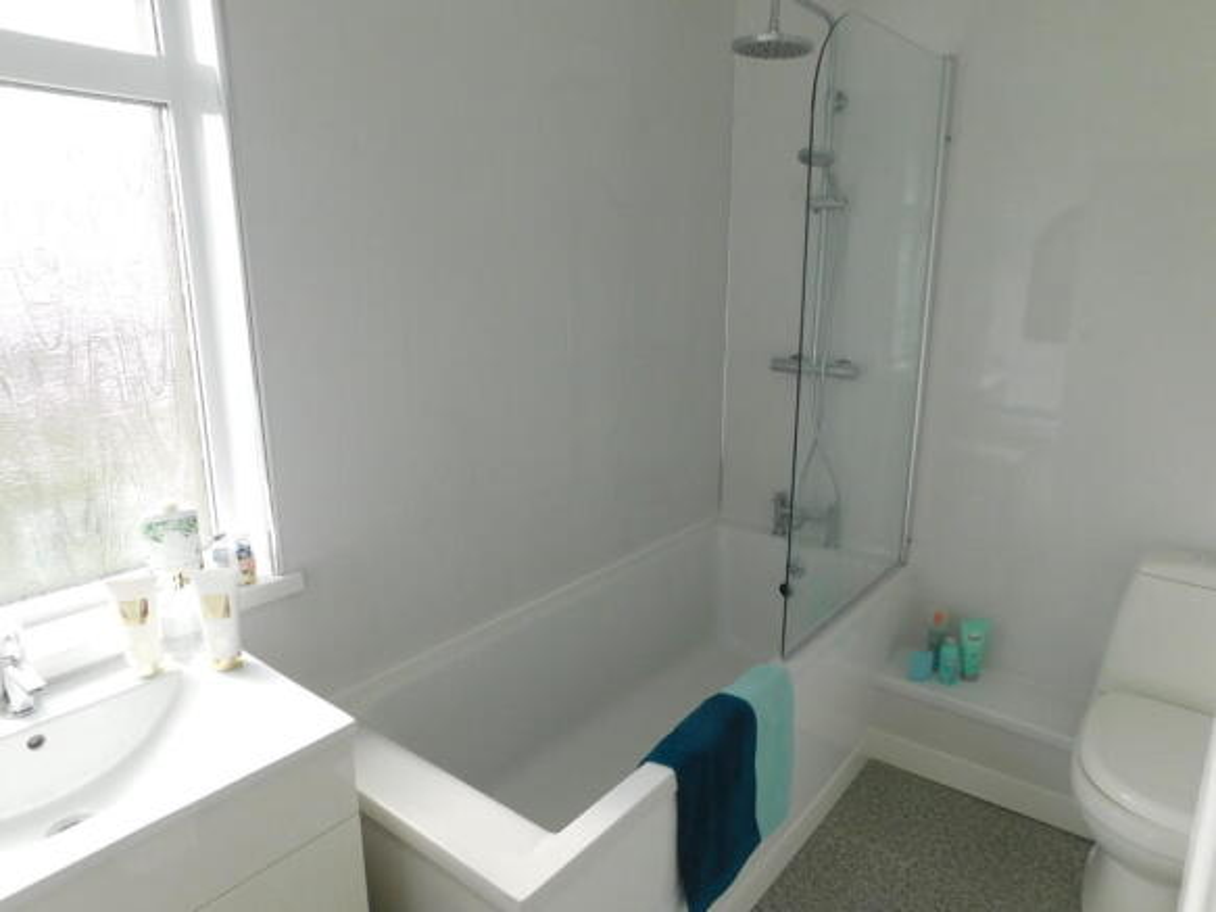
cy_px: 456
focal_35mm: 23
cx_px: 608
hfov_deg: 73.9
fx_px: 808
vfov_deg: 58.9
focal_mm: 4
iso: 125
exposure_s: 1/200
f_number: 3
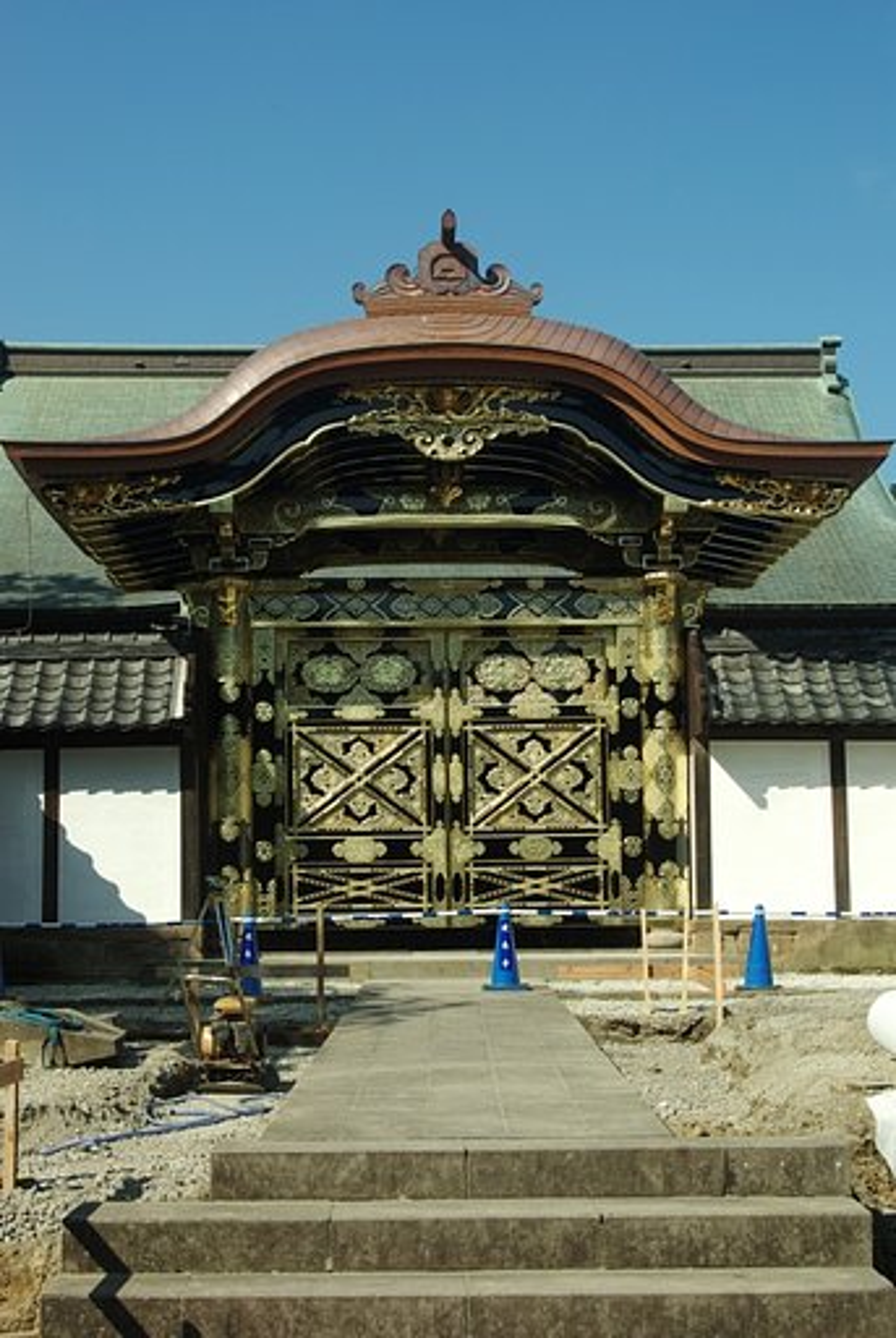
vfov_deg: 35.9
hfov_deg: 24.5
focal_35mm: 56
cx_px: 448
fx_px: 2065
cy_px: 669
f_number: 9
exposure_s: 1/200
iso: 100
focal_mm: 37
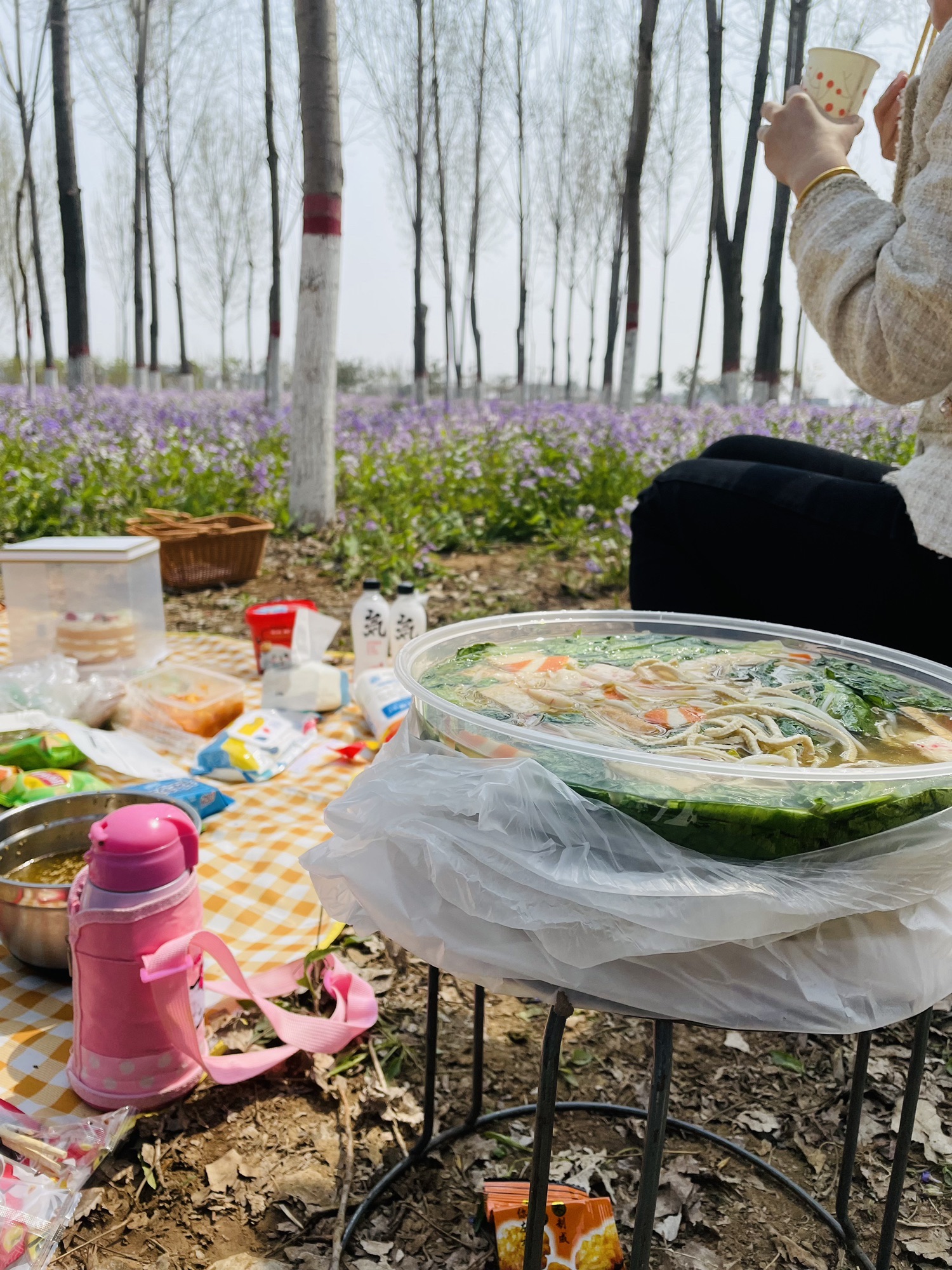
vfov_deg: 67.3
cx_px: 476
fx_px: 953
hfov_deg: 53.1
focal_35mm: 26
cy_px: 635
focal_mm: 4.2
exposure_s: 1/4464
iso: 32
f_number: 1.6
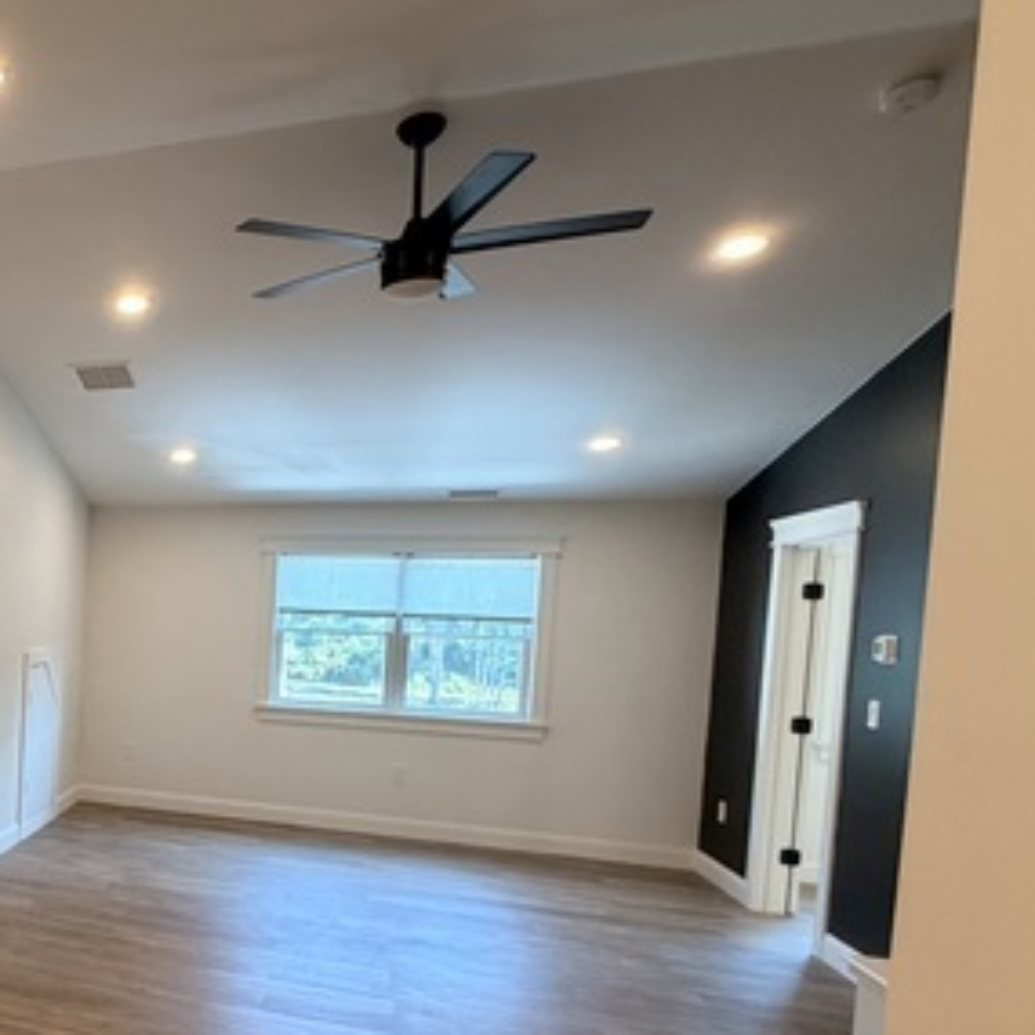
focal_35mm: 29
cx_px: -82
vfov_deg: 54.8
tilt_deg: -1.7
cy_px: 661
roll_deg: -2.0
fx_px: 981
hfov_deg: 43.9
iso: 320
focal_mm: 2.22
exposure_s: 1/120
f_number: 2.2
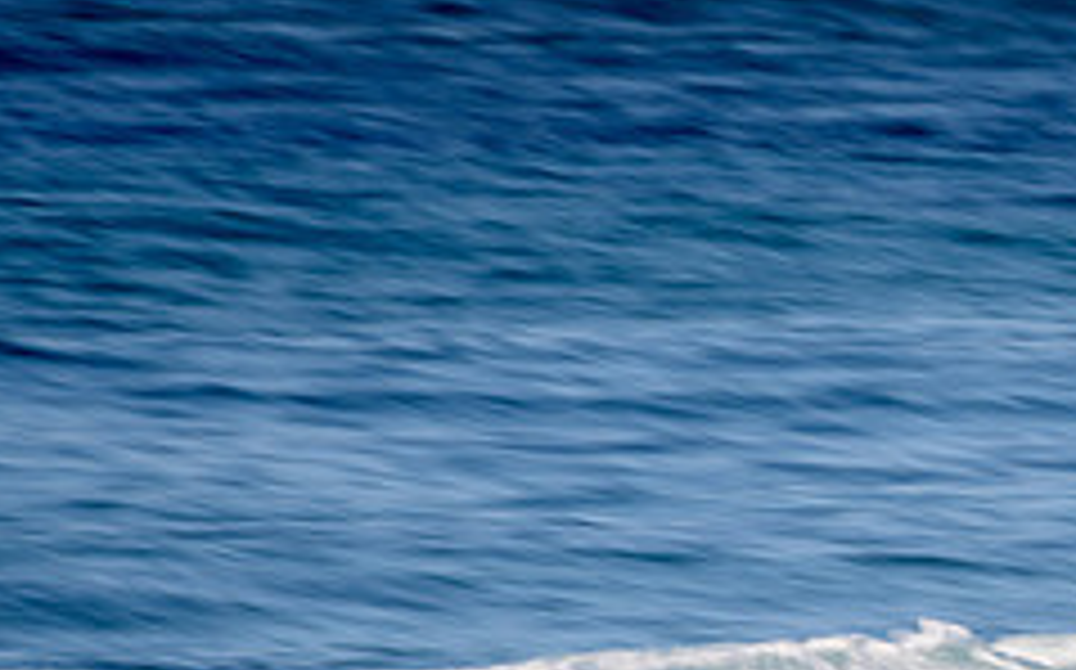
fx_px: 44425
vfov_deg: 0.9
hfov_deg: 1.4
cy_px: 633
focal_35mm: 1516
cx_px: 1407
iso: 31
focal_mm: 500
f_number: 14
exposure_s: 1/13
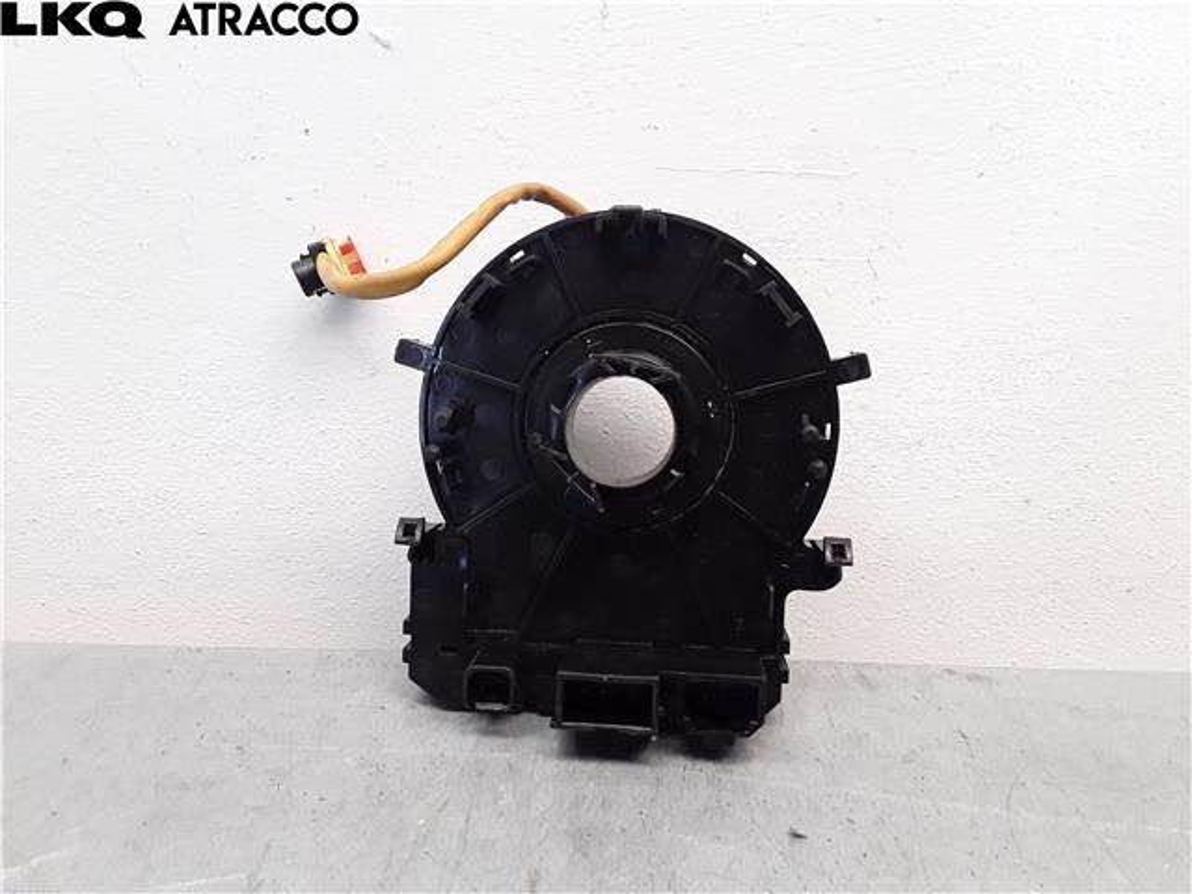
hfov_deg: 63.4
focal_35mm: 28
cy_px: 447
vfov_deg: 49.7
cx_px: 596
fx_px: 964
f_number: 1.9
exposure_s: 1/100
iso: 100
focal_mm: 2.91
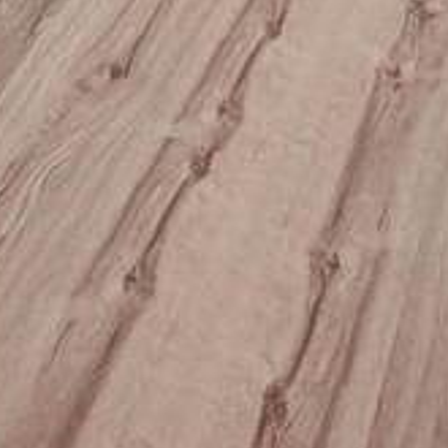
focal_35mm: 96
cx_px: 49
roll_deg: -0.8
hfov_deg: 17.8
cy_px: -703
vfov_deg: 12.7
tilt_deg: -3.1
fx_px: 1406
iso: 64
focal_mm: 2.22
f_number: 2.2
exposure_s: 1/121
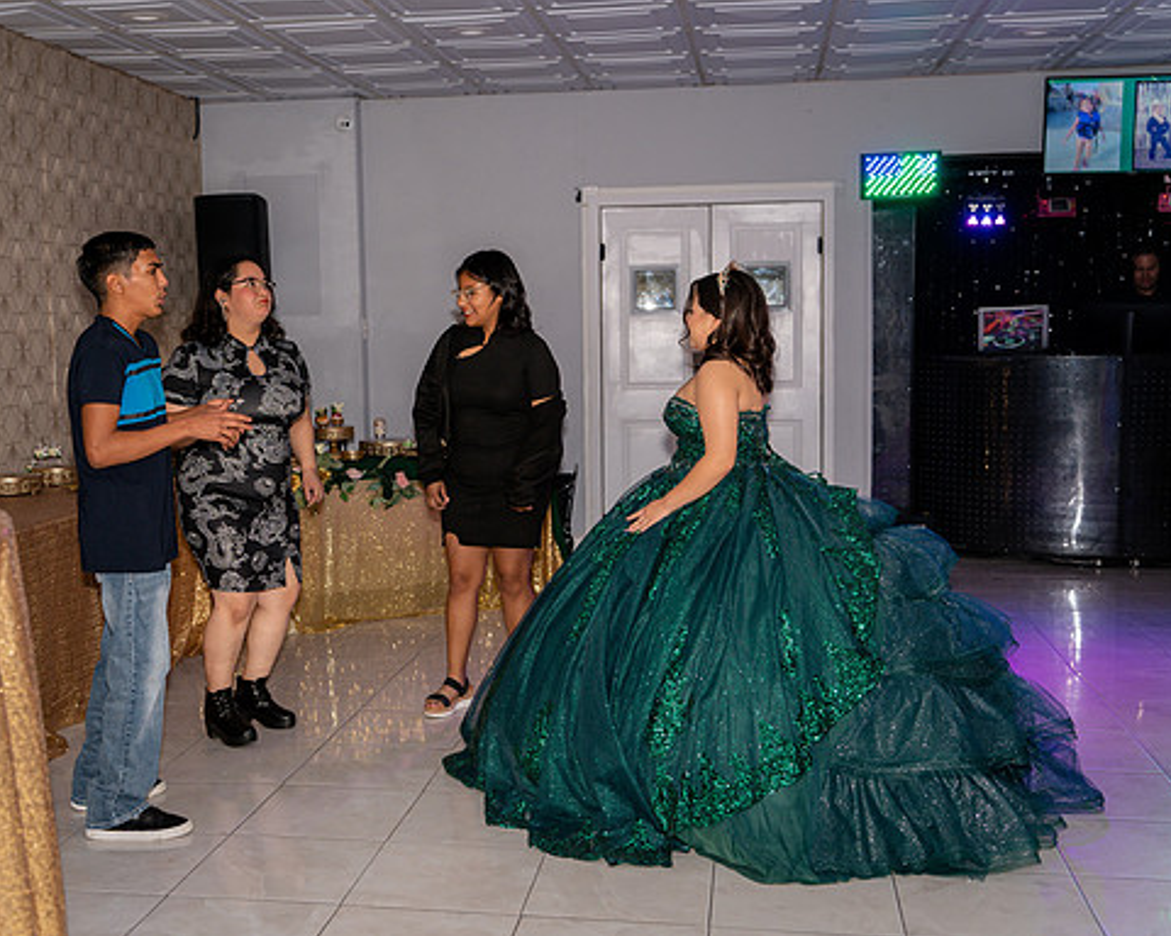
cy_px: 469
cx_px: 505
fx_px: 1456
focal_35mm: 42
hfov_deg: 43.7
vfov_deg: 35.7
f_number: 2.8
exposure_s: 1/250
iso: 250
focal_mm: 37
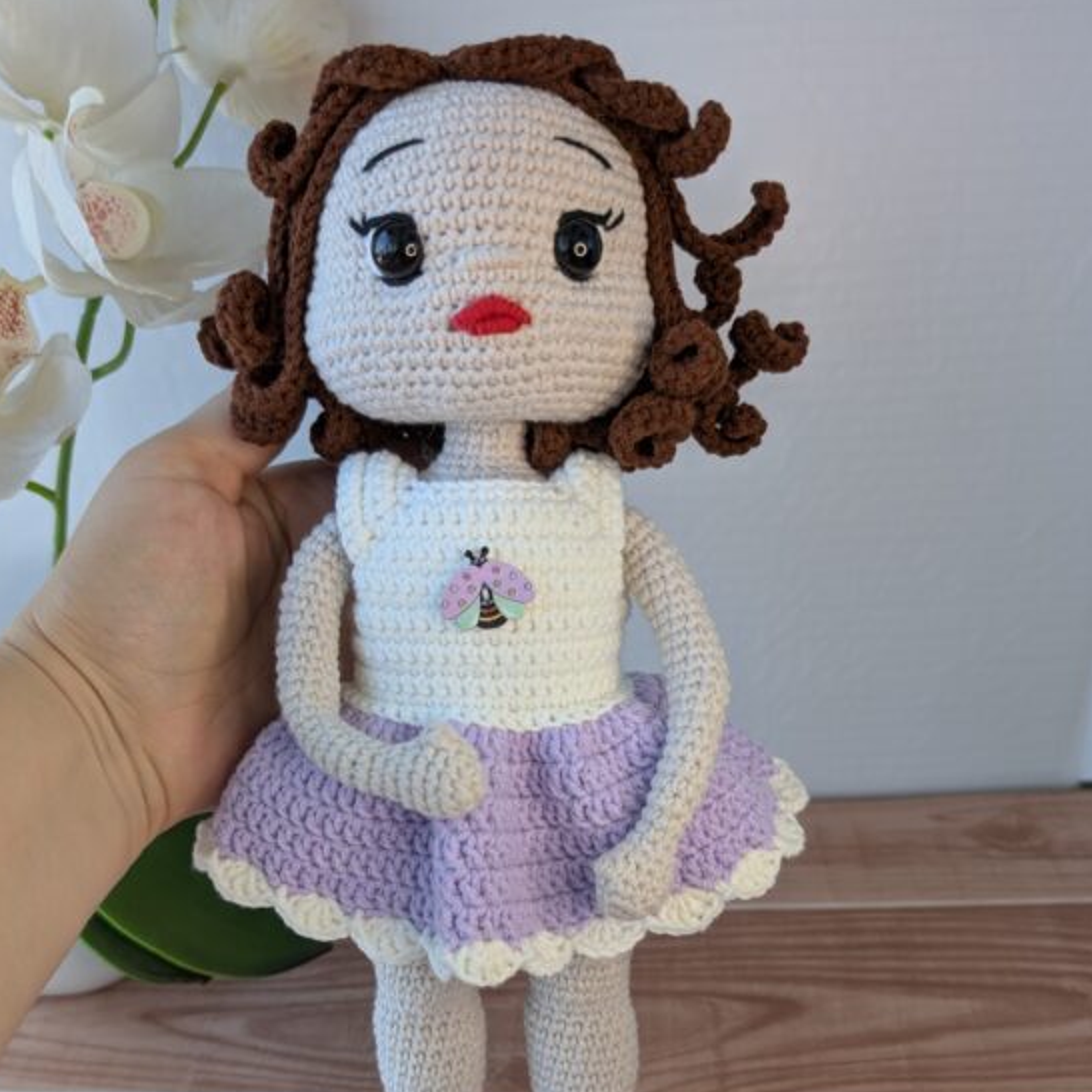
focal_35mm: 31
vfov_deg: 51.3
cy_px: 753
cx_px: 516
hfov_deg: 52.5
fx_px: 1106
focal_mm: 6.9
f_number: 1.68
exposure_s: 1/28.6
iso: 21
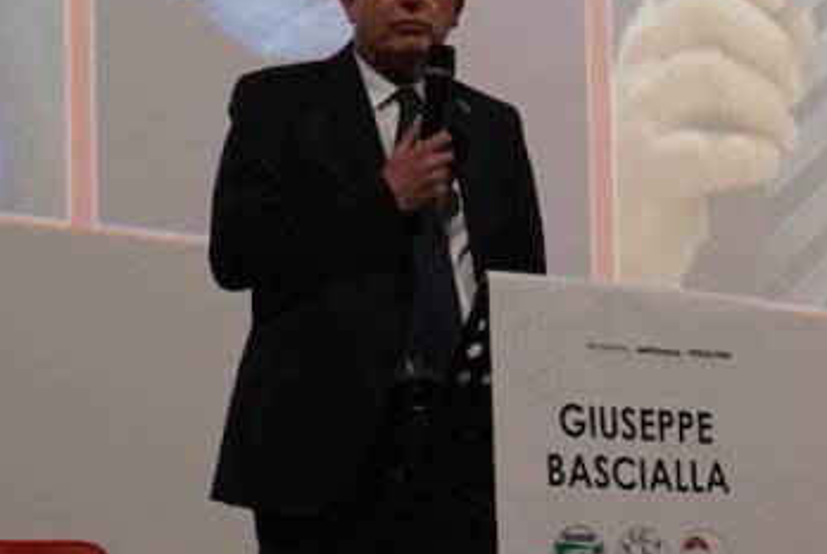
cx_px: 832
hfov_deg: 14.0
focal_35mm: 144
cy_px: 459
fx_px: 3312
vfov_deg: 9.5
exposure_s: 1/160
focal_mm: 49
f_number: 5.6
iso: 8000
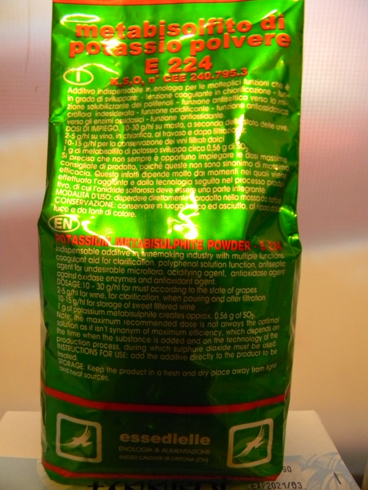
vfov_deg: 63.4
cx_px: 184
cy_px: 245
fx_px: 397
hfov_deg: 49.7
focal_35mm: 28
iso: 400
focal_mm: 5
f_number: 3.5
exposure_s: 1/27
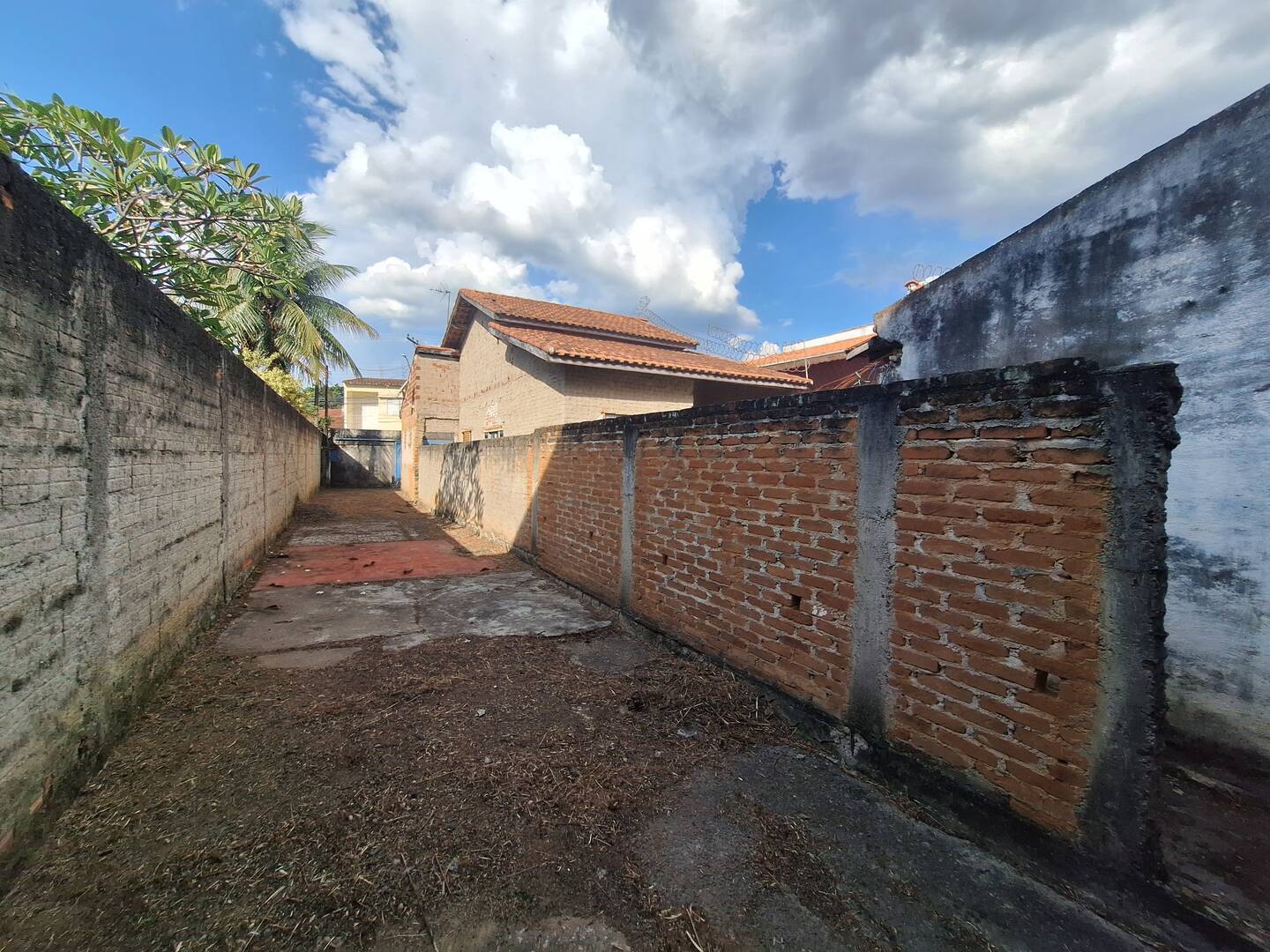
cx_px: 635
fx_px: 477
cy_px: 476
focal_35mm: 13
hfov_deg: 106.2
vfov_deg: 89.9
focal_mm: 1.74
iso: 40
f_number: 2.2
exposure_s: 1/1852
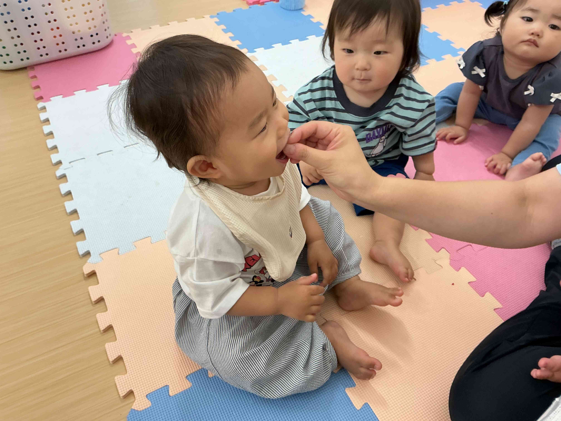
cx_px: 280
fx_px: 470
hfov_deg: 61.7
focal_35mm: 29
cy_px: 210
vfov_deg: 48.2
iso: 50
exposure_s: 1/60
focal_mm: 3
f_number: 1.8
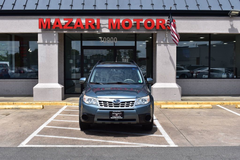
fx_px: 300
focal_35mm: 45
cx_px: 120
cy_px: 80
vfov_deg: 29.8
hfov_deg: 43.6
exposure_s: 1/500
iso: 280
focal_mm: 30
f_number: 11
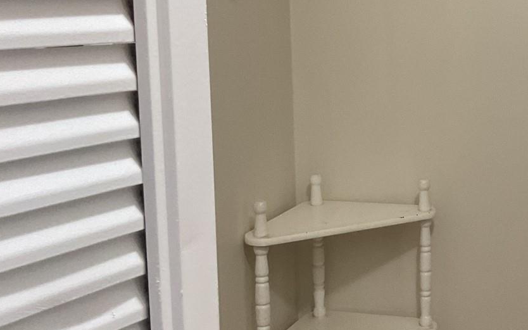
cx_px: 492
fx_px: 849
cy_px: 125
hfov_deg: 32.5
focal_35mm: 59
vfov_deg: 21.9
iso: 125
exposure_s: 1/60
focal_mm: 3
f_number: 1.8
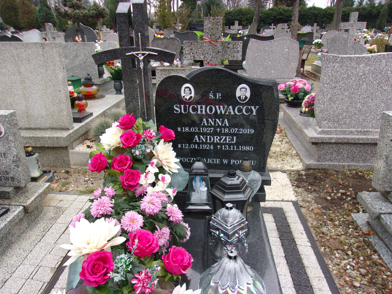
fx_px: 306
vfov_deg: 51.4
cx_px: 196
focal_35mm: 27
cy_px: 147
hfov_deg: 65.3
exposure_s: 1/52
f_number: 3
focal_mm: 4.9
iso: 80
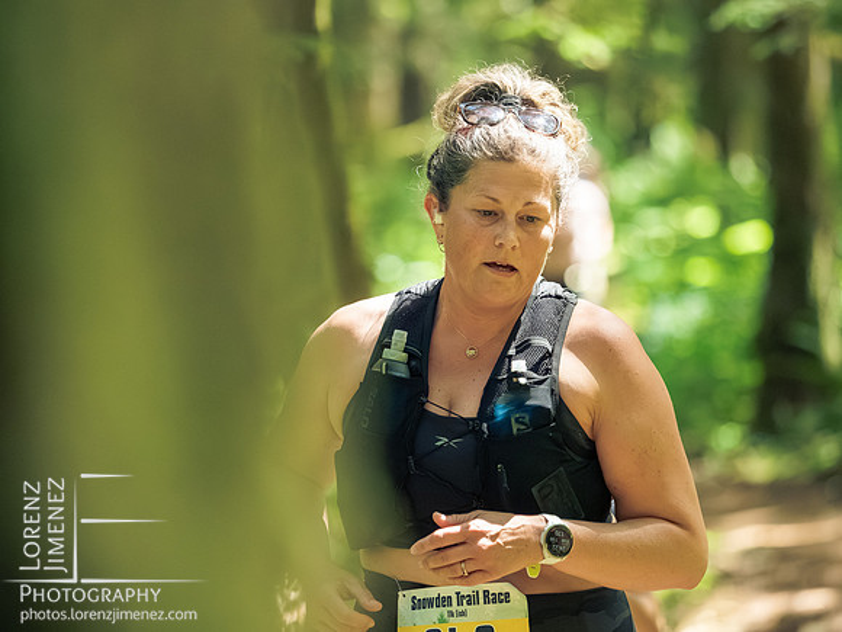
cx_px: 421
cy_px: 316
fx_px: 7297
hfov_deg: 6.6
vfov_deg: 5.0
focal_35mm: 300
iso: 5000
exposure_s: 1/800
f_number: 2.8
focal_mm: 150
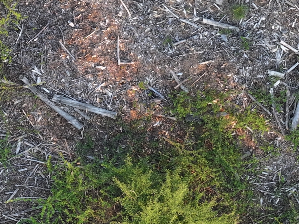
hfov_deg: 3.7
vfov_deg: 2.8
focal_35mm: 532
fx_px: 4595
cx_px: 79
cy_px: 315
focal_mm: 30.71
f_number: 3.4
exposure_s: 1/80
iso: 100
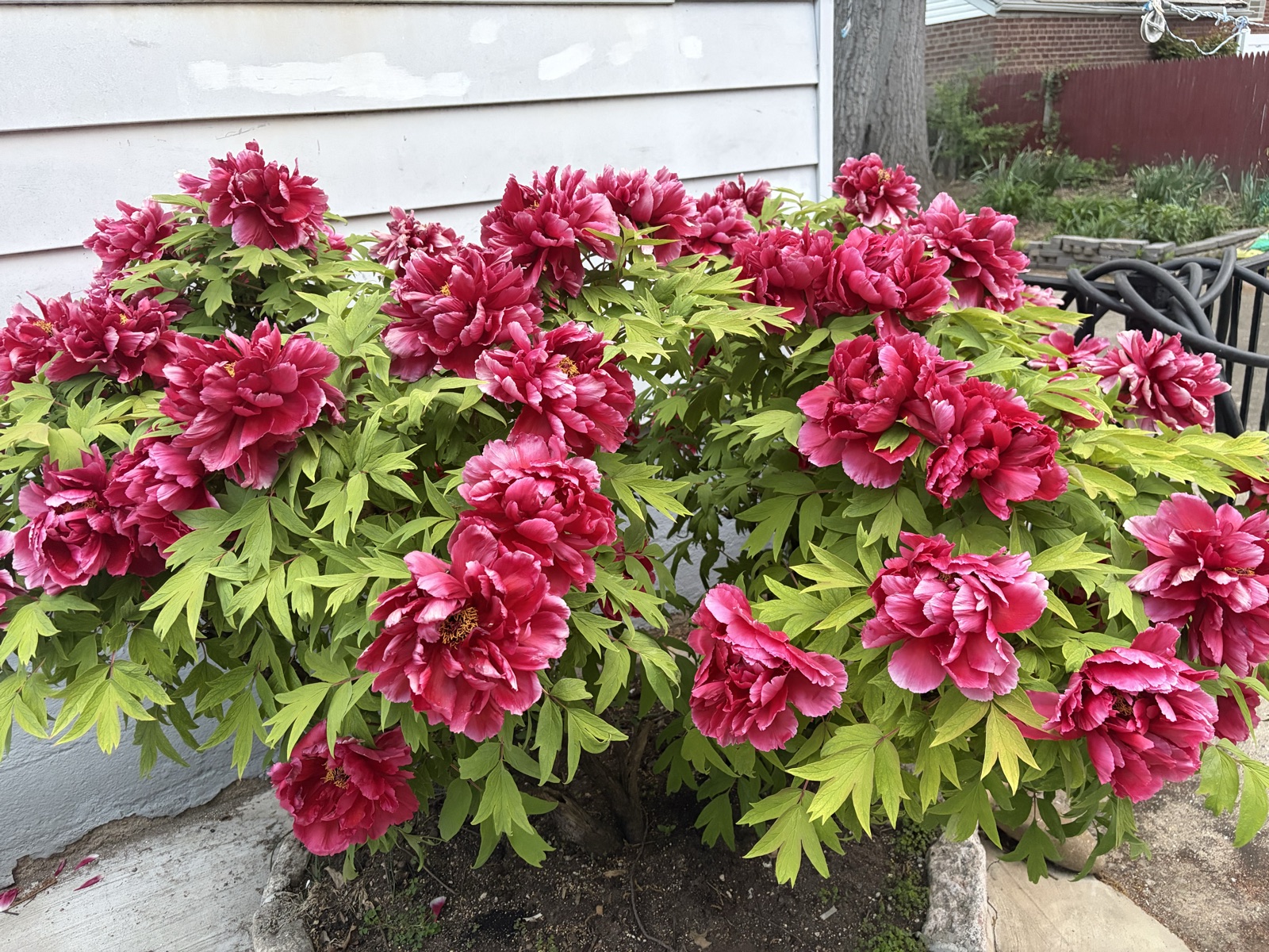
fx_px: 953
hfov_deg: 67.3
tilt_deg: -20.2
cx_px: 634
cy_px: 476
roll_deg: +4.2
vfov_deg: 53.1
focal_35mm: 26
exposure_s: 1/60
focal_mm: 5.96
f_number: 1.6
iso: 320
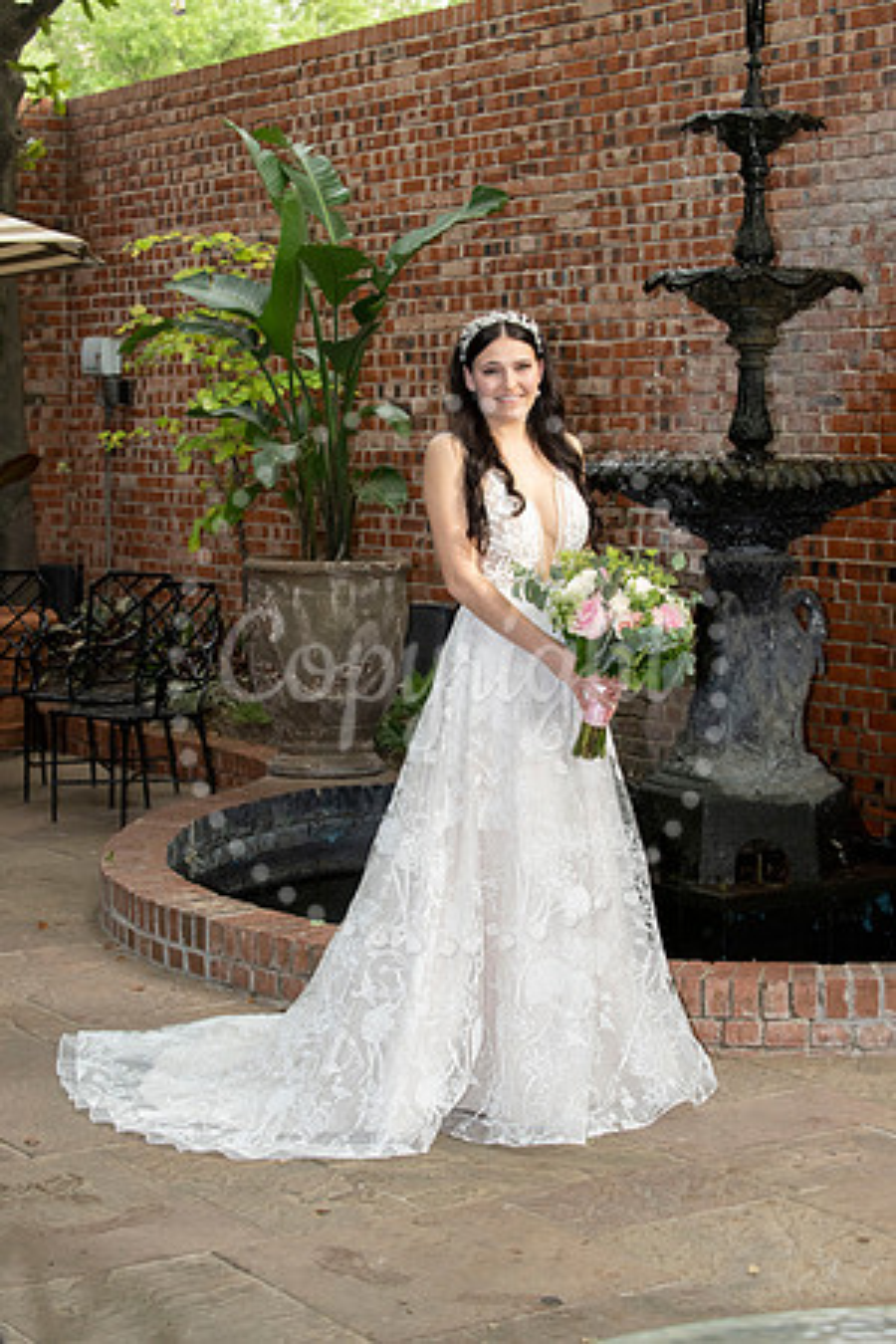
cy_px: 672
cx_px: 448
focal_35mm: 70
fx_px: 2613
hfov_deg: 19.5
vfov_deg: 28.8
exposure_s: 1/200
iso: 1600
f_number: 7.1
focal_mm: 70
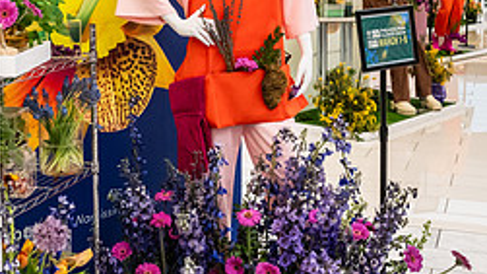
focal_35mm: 67
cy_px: 57
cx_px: 160
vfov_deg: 17.8
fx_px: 865
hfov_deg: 31.2
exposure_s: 1/200
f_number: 6.3
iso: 2000
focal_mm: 24
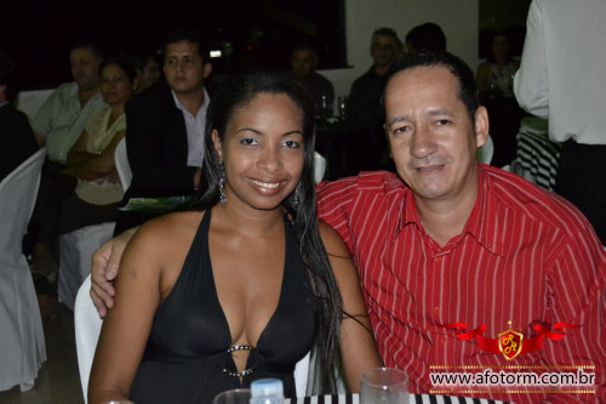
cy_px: 202
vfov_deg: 28.1
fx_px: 808
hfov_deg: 41.1
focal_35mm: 48
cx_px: 303
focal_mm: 32
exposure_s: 1/60
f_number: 4.8
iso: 3200
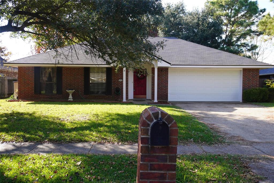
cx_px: 137
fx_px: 262
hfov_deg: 55.1
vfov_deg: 38.3
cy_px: 92
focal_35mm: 34
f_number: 5.6
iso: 100
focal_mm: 23
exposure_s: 1/100
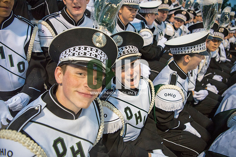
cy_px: 78
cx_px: 118
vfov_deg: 53.2
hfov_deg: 73.7
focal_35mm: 24
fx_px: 157
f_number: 3.2
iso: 2000
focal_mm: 24
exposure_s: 1/320
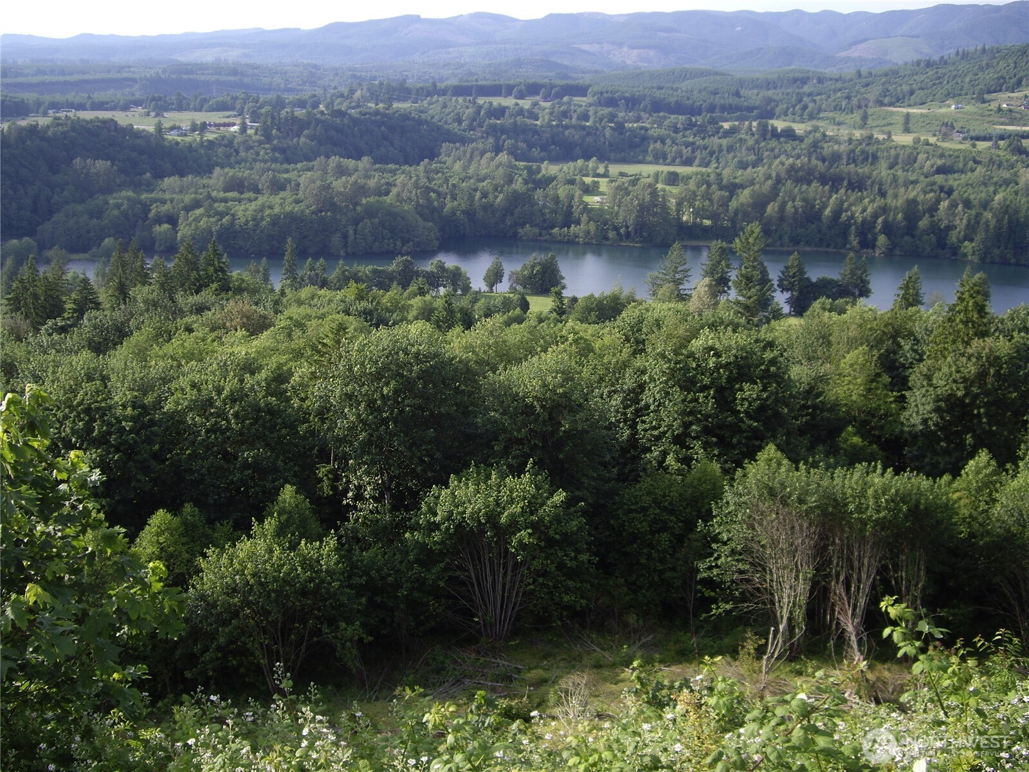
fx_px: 1130
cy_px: 386
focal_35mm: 38
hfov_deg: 49.0
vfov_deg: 37.7
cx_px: 514
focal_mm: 7.9
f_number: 2.8
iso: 50
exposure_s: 1/250
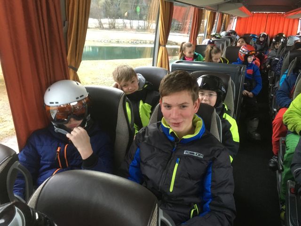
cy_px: 113
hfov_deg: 61.7
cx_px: 150
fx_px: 252
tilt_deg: -18.5
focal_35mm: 29
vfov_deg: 48.2
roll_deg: -1.6
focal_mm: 4.15
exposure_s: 1/33
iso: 200
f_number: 2.2
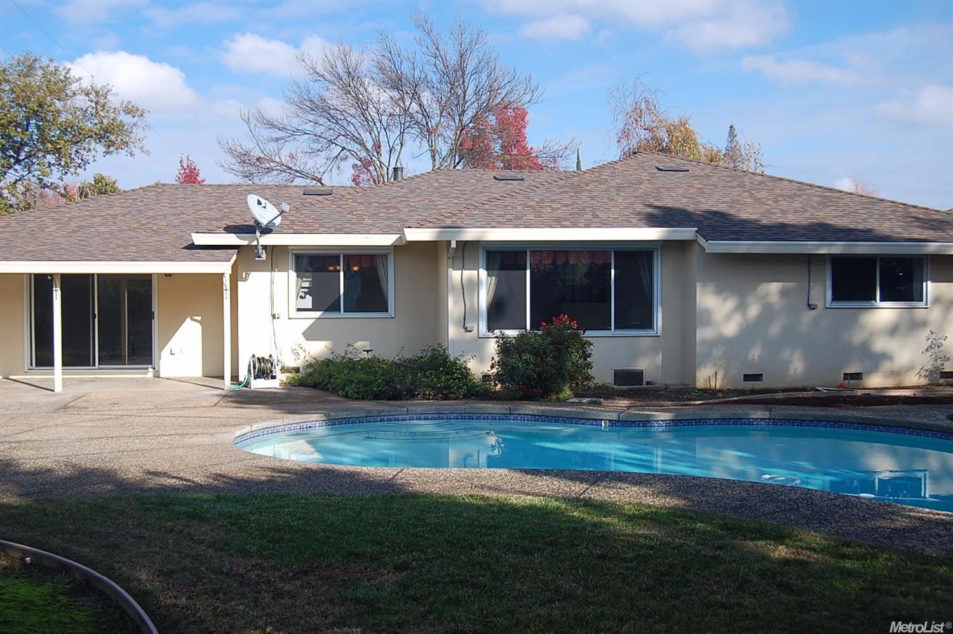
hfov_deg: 49.6
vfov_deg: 34.1
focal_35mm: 39
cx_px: 476
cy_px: 317
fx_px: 1031
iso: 200
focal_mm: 26
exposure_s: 1/160
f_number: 6.3
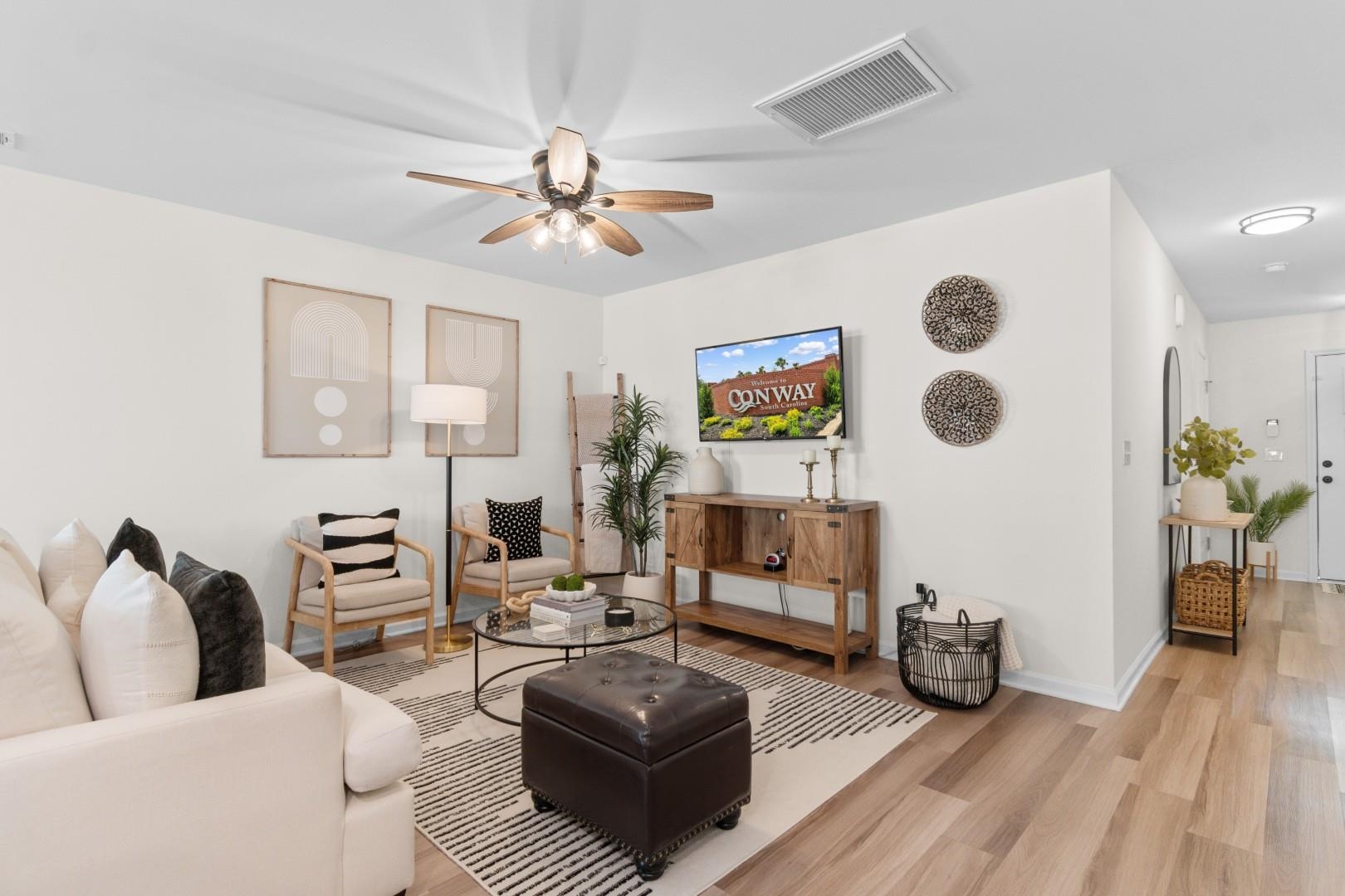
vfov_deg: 73.7
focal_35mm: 16
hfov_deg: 96.7
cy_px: 448
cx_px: 672
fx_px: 598
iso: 100
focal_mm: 11
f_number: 4.8
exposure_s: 1.6
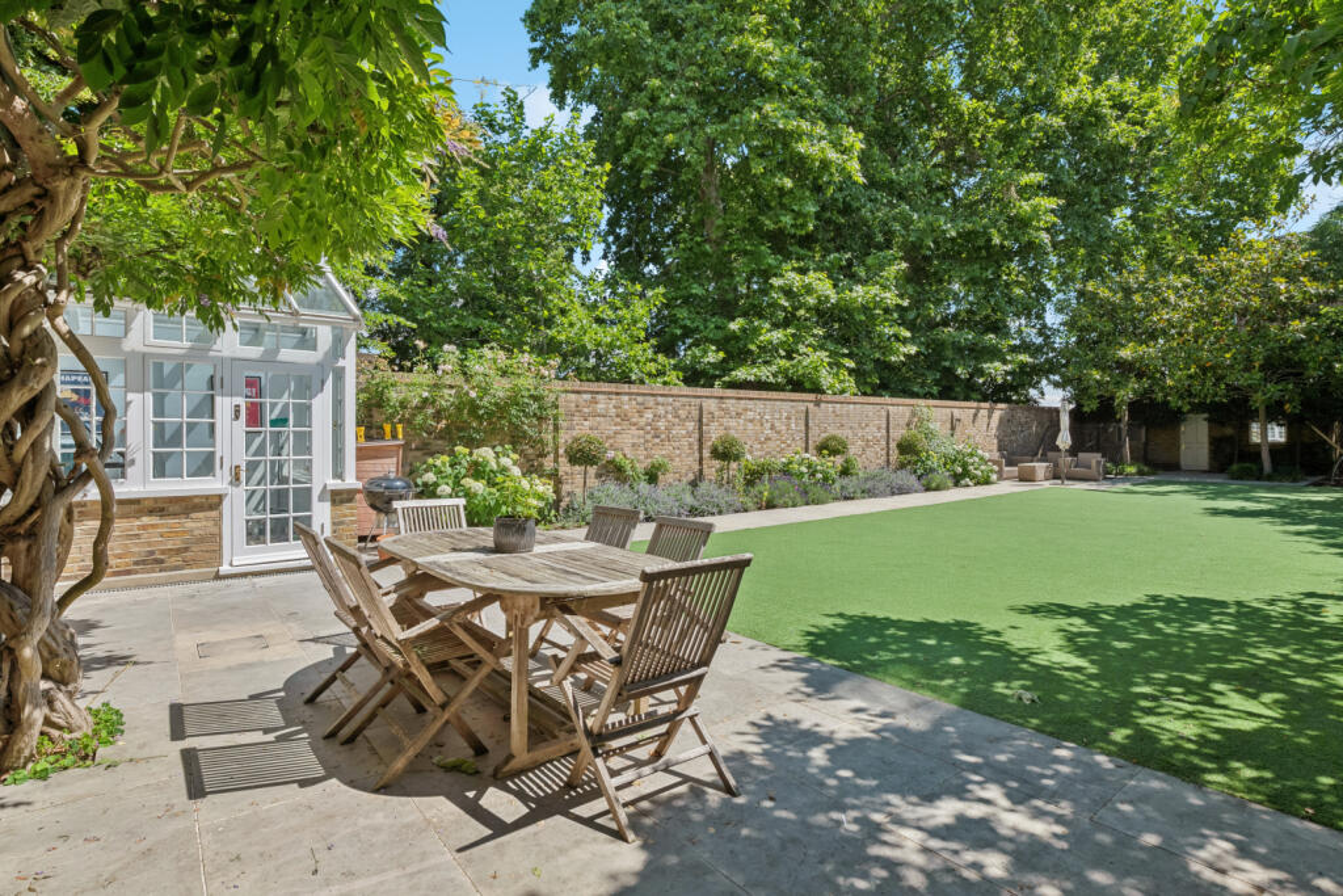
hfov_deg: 90.0
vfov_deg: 67.4
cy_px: 448
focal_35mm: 18
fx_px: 672
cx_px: 672
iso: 250
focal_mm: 18
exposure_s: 1/400
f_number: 9
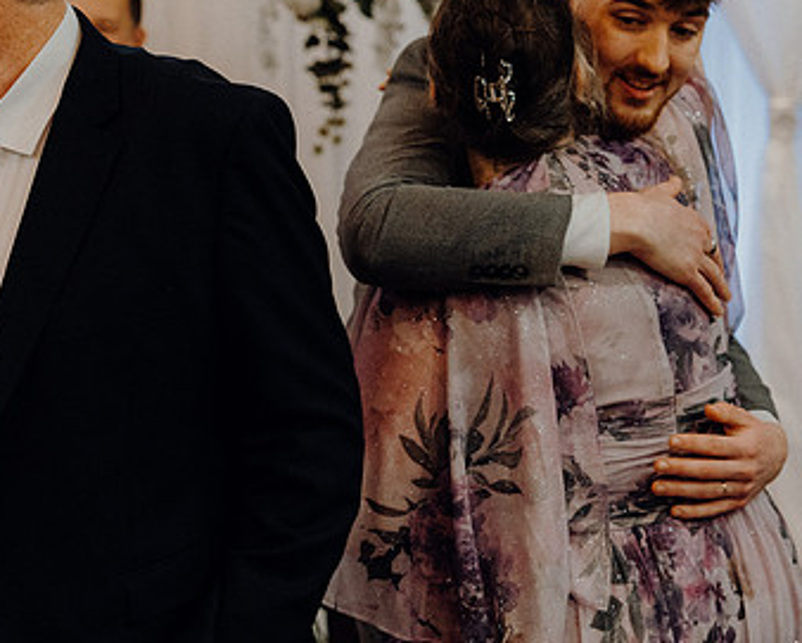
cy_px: 253
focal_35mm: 95
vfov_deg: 16.2
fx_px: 2257
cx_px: 484
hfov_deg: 20.1
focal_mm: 59
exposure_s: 1/200
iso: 5000
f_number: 3.5
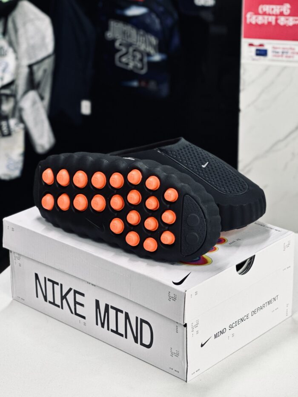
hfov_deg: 19.1
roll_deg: +0.4
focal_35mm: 77
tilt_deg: -20.9
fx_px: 884
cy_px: 198
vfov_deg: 25.3
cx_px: 149
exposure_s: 1/100
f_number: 2.8
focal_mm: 9
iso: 200
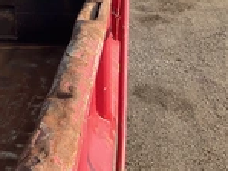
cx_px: -54
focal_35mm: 78
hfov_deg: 22.8
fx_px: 514
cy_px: -37
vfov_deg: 18.0
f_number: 1.8
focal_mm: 3
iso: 25
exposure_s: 1/599
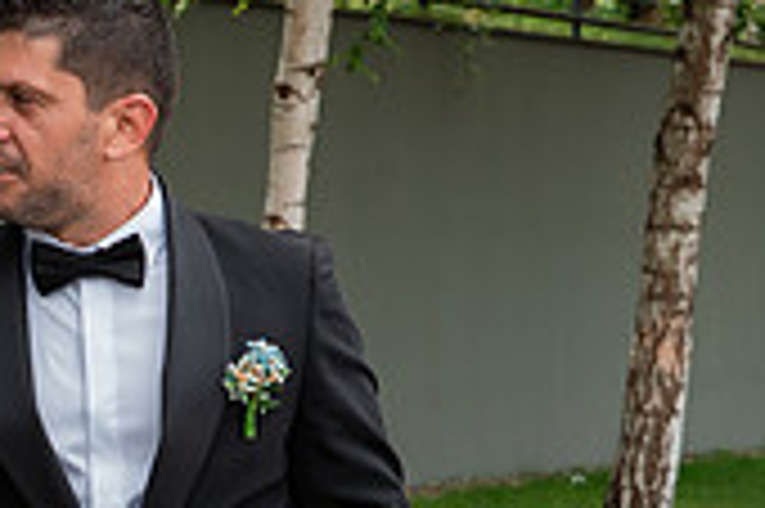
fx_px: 2739
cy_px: 405
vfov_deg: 10.6
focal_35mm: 129
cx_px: -126
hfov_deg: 15.4
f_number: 4.5
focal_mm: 36
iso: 200
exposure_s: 1/400
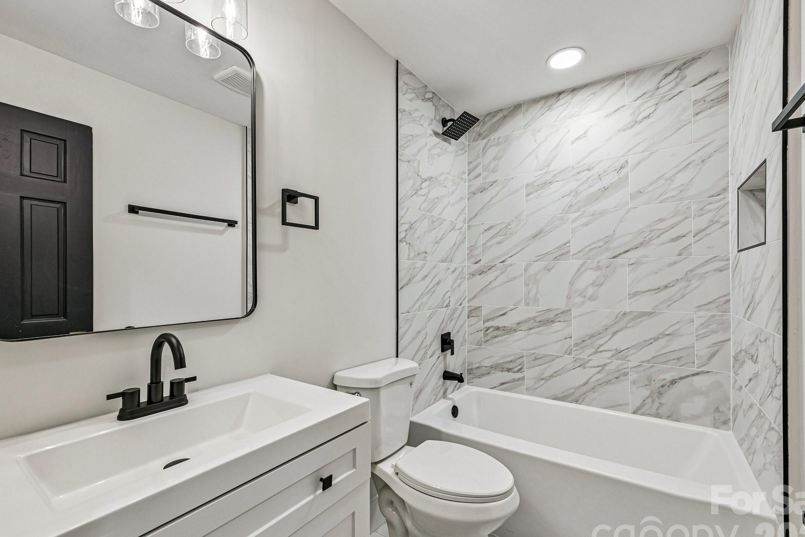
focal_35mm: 15
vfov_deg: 77.3
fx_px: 335
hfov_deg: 100.4
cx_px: 414
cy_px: 280
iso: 220
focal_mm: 14
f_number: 8
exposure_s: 1/15
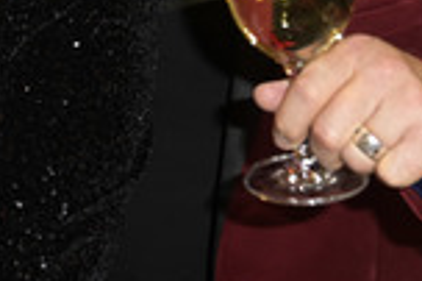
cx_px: 90
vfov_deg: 12.7
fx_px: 1218
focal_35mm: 104
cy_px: -92
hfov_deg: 19.5
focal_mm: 35
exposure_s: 1/50
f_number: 5
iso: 1600
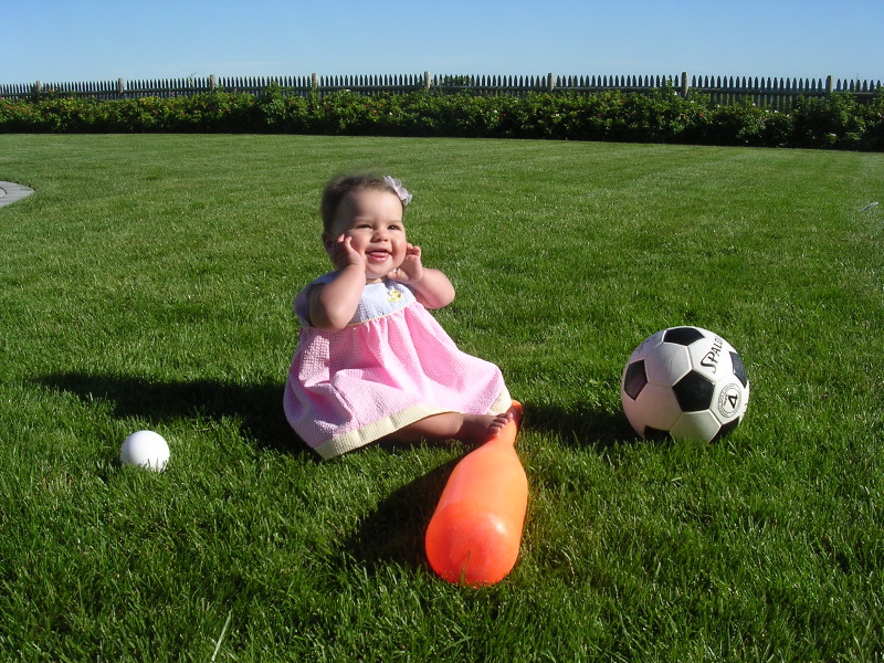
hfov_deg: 49.0
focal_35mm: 38
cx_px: 442
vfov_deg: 37.7
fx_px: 970
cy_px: 332
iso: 100
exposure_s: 1/363
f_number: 5.6
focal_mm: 5.8
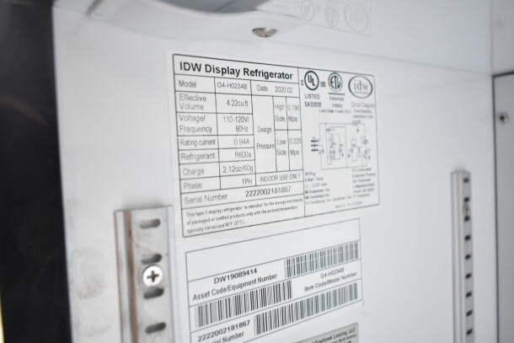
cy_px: 172
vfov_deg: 43.6
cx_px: 257
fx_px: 428
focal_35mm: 30
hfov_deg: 61.9
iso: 1600
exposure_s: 1/60
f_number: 3.8
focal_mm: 20
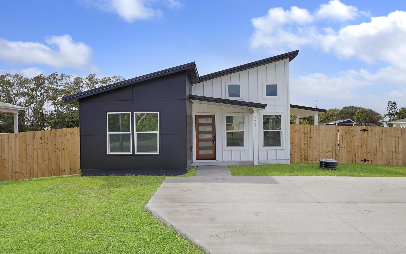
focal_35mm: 29
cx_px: 205
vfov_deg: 43.2
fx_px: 321
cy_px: 130
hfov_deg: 64.6
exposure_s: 1/200
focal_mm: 28
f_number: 16
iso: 100
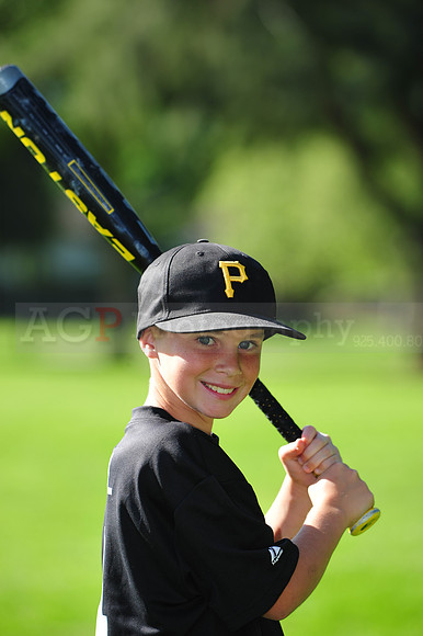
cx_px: 212
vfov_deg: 10.3
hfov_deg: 6.9
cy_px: 318
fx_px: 3529
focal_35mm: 200
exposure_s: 1/500
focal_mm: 200
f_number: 5
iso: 200
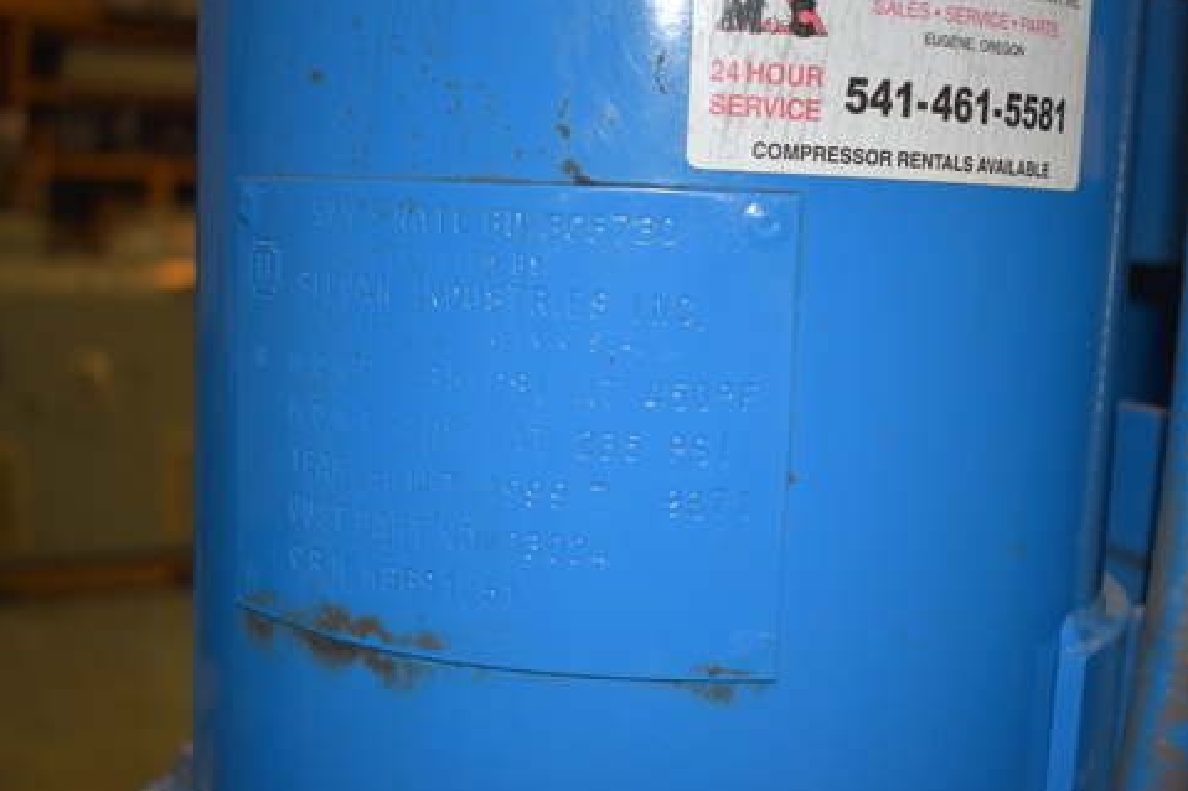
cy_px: 388
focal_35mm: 47
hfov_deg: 41.9
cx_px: 615
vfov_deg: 28.6
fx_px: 1550
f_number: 4.2
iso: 280
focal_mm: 30
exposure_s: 1/125
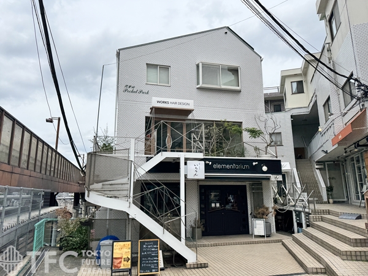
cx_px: 184
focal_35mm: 24
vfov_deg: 56.8
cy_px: 138
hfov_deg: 71.6
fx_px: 255
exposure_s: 1/5814
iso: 80
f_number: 1.78
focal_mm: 6.76
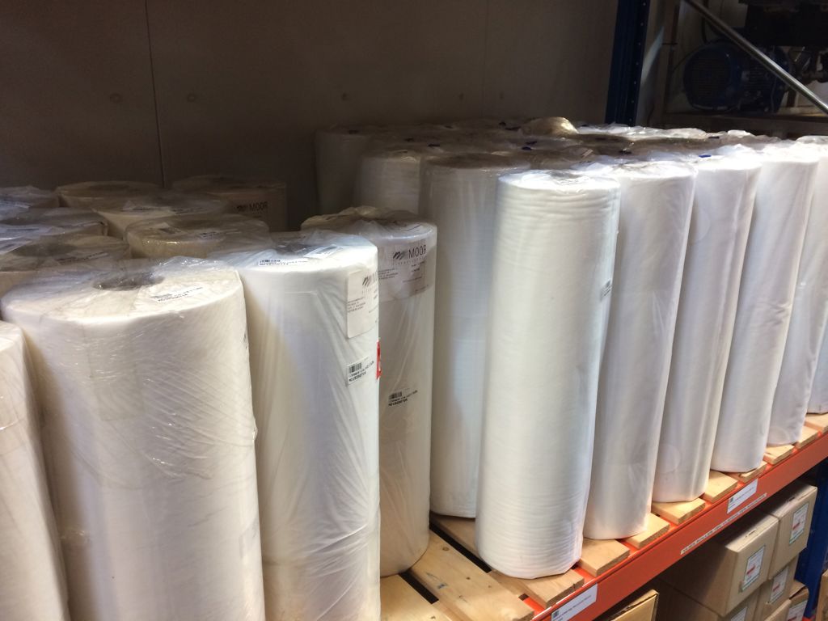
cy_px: 310
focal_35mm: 29
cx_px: 414
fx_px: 694
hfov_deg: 61.7
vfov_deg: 48.2
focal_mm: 4.15
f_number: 2.2
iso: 100
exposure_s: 1/33
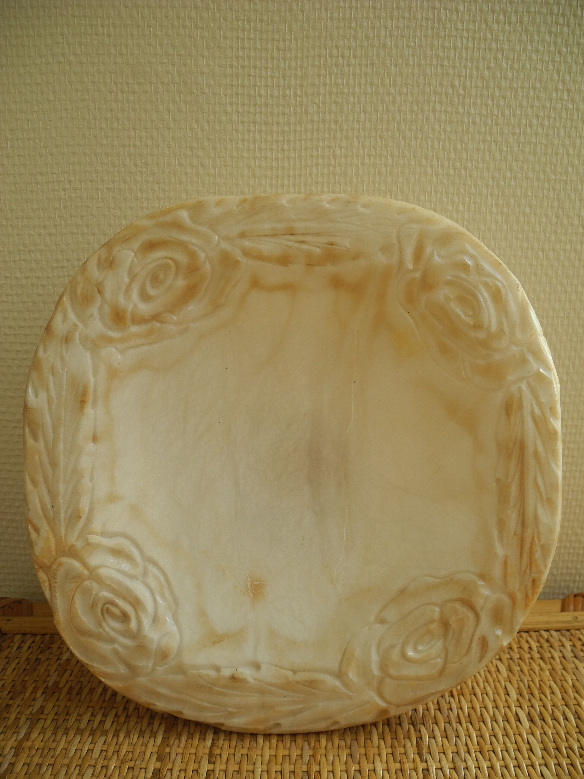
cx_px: 292
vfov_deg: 63.4
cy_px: 390
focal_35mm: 28
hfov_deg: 49.7
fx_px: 630
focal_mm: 6
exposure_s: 1/263
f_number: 2.8
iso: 100
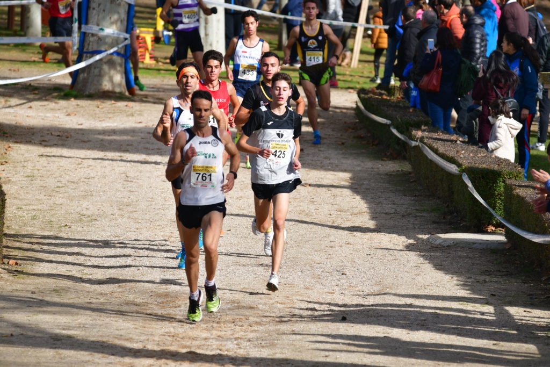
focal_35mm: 450
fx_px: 6875
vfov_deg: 3.1
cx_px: 275
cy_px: 184
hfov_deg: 4.6
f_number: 7.1
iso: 400
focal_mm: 300
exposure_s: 1/1600
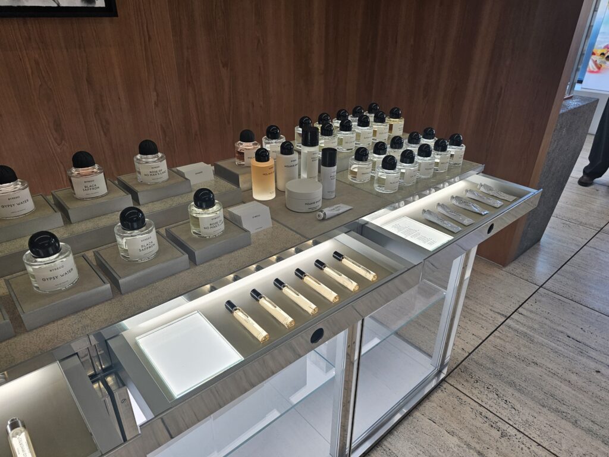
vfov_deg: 58.9
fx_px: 405
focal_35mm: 23
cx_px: 304
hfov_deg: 73.9
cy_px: 228
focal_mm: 6.3
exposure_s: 1/120
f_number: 1.7
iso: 50
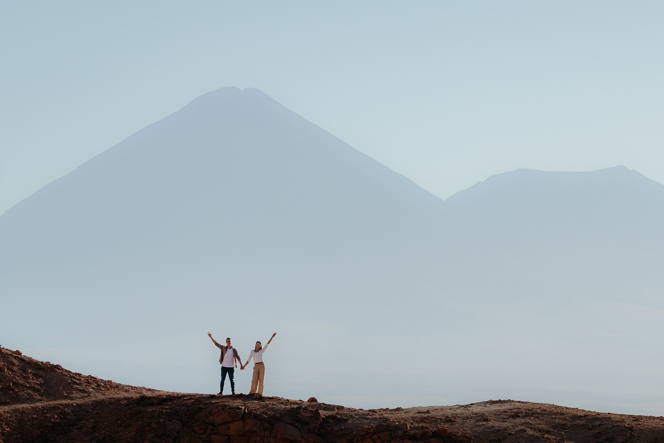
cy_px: 252
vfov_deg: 5.5
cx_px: 359
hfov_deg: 8.2
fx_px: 4630
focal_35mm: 251
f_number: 4
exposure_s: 1/8000
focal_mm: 128
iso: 800
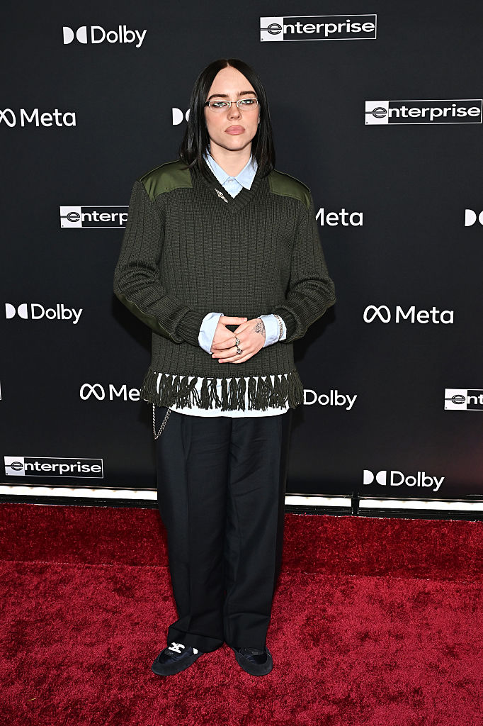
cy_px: 363
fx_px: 846
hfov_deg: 31.9
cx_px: 242
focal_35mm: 42
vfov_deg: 46.4
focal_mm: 42
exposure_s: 1/160
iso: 1000
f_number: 5.6
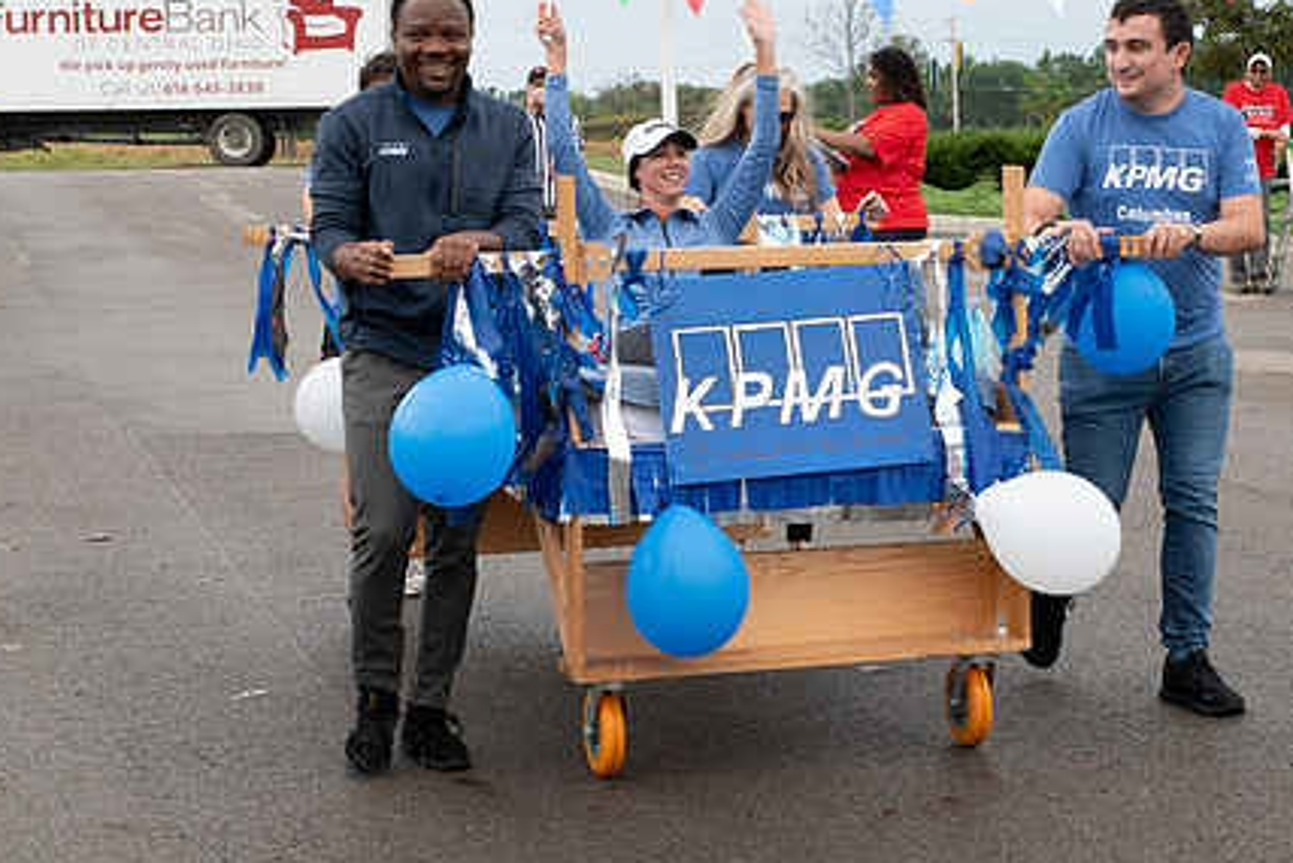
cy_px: 296
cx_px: 793
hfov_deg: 23.9
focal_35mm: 85
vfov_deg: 16.1
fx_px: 3054
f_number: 10
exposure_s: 1/200
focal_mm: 48
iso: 640
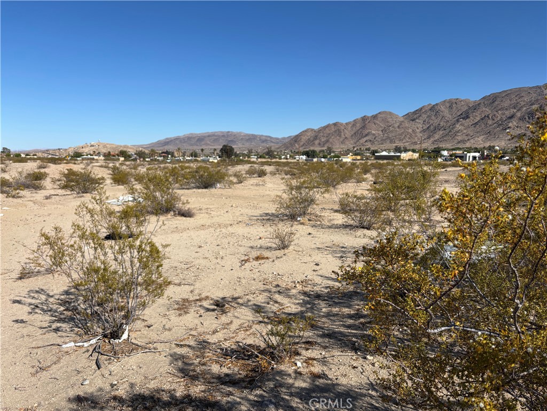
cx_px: 274
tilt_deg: -7.0
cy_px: 206
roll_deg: -0.5
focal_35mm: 26
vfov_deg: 53.1
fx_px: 411
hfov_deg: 67.3
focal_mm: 5.96
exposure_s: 1/3937
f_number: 1.6
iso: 50
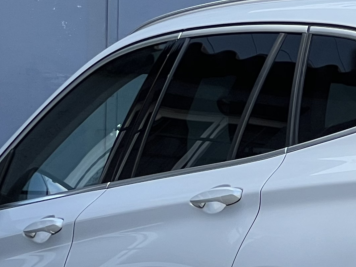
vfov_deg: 5.1
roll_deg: -1.7
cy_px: 207
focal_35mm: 290
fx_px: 2982
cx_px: 407
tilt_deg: +2.1
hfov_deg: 6.8
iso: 20
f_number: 2.8
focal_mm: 9
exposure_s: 1/140
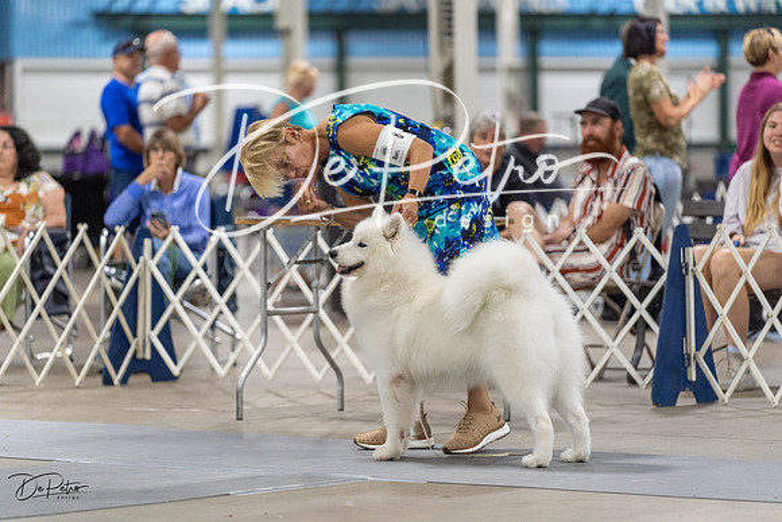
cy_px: 261
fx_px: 3693
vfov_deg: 8.1
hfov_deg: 12.1
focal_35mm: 170
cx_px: 391
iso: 2000
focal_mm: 170
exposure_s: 1/200
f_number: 2.8
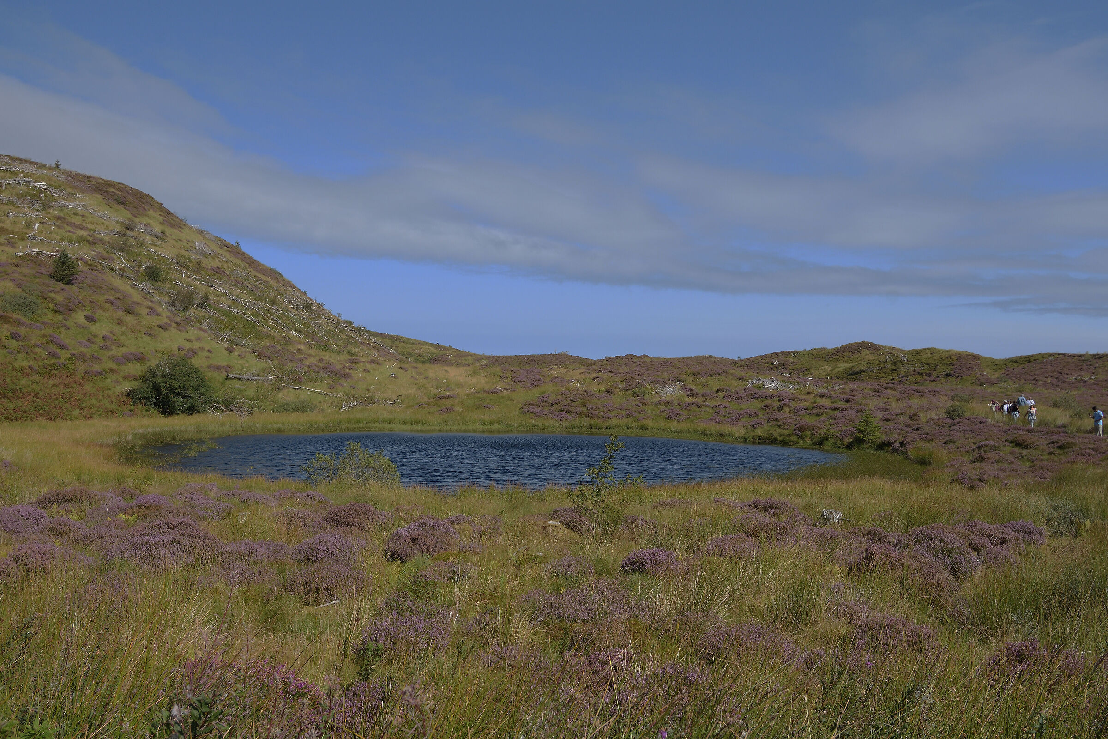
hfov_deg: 61.9
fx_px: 923
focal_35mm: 30
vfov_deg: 43.6
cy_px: 370
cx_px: 554
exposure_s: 1/640
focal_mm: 20
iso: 200
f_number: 8
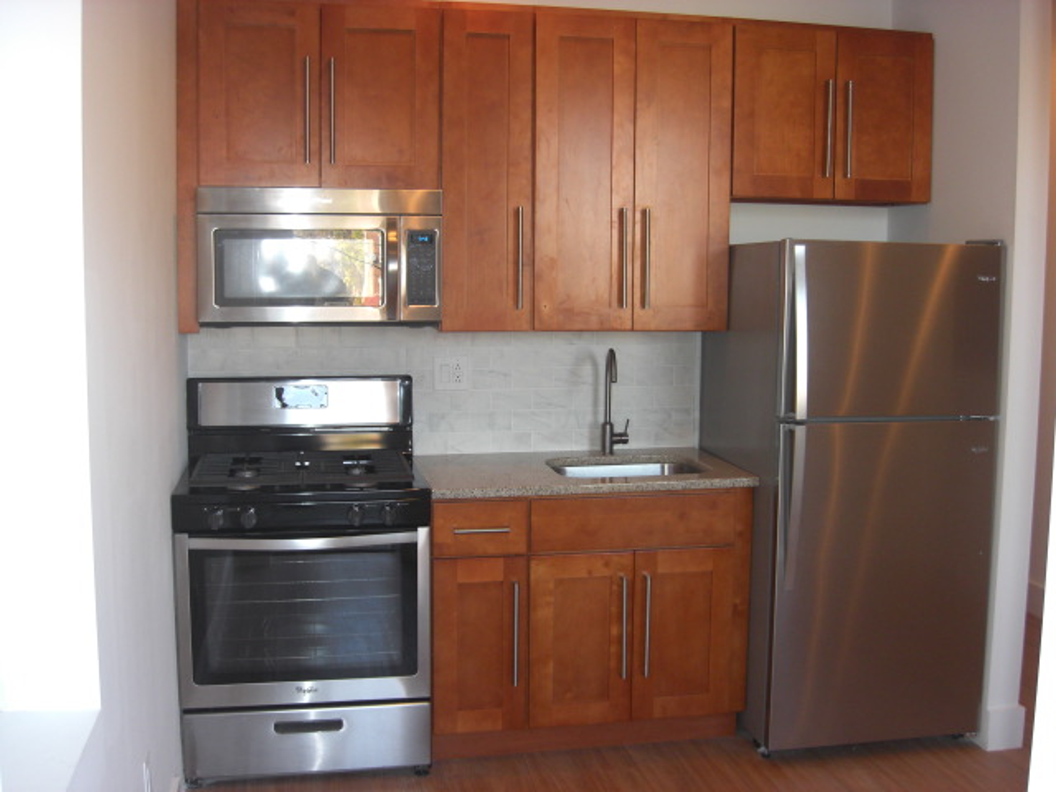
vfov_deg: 37.7
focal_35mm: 38
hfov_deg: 49.0
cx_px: 528
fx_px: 1159
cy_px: 396
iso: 200
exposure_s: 1/60
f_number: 2.8
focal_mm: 7.9
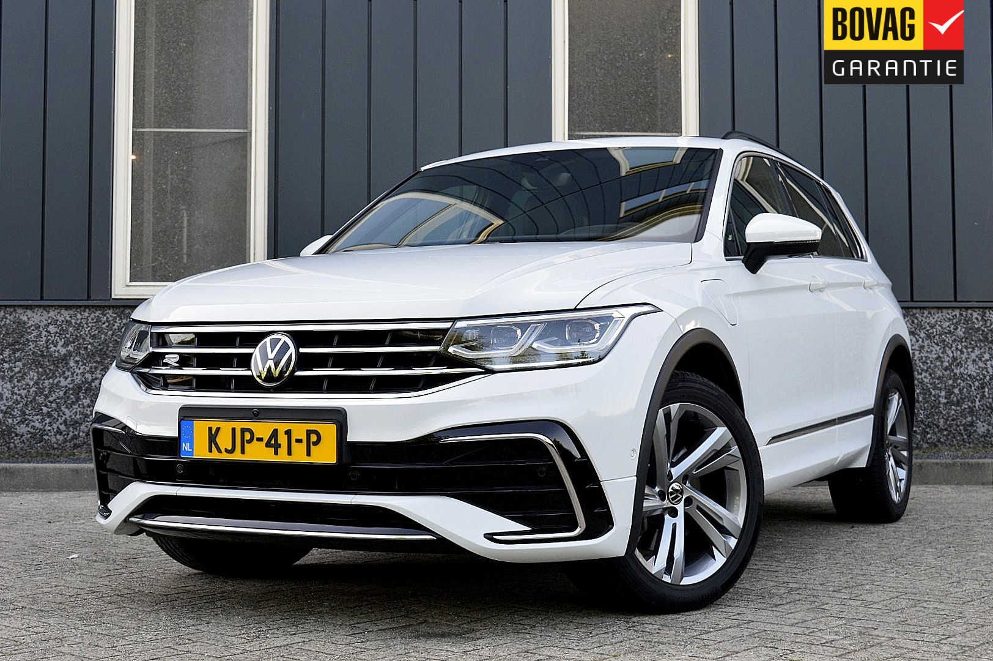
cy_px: 330
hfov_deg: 37.9
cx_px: 496
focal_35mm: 52
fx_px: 1447
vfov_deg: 25.7
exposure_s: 1/160
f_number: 9
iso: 400
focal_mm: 35
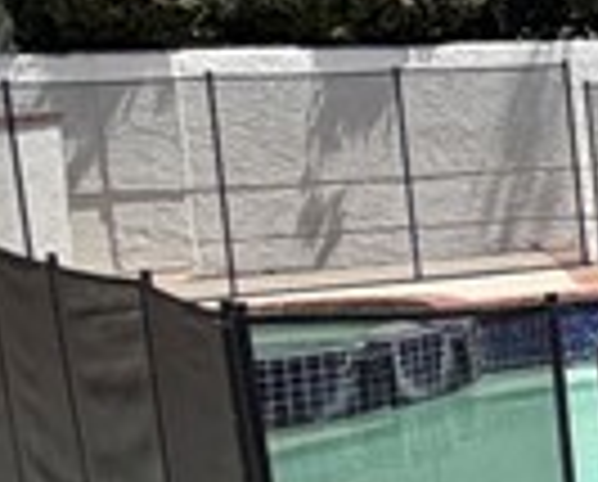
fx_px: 1862
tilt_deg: -5.4
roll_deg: +0.8
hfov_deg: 9.0
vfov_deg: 14.7
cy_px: 126
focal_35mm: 105
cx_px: 2208
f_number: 2.2
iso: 25
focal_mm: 2.22
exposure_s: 1/770
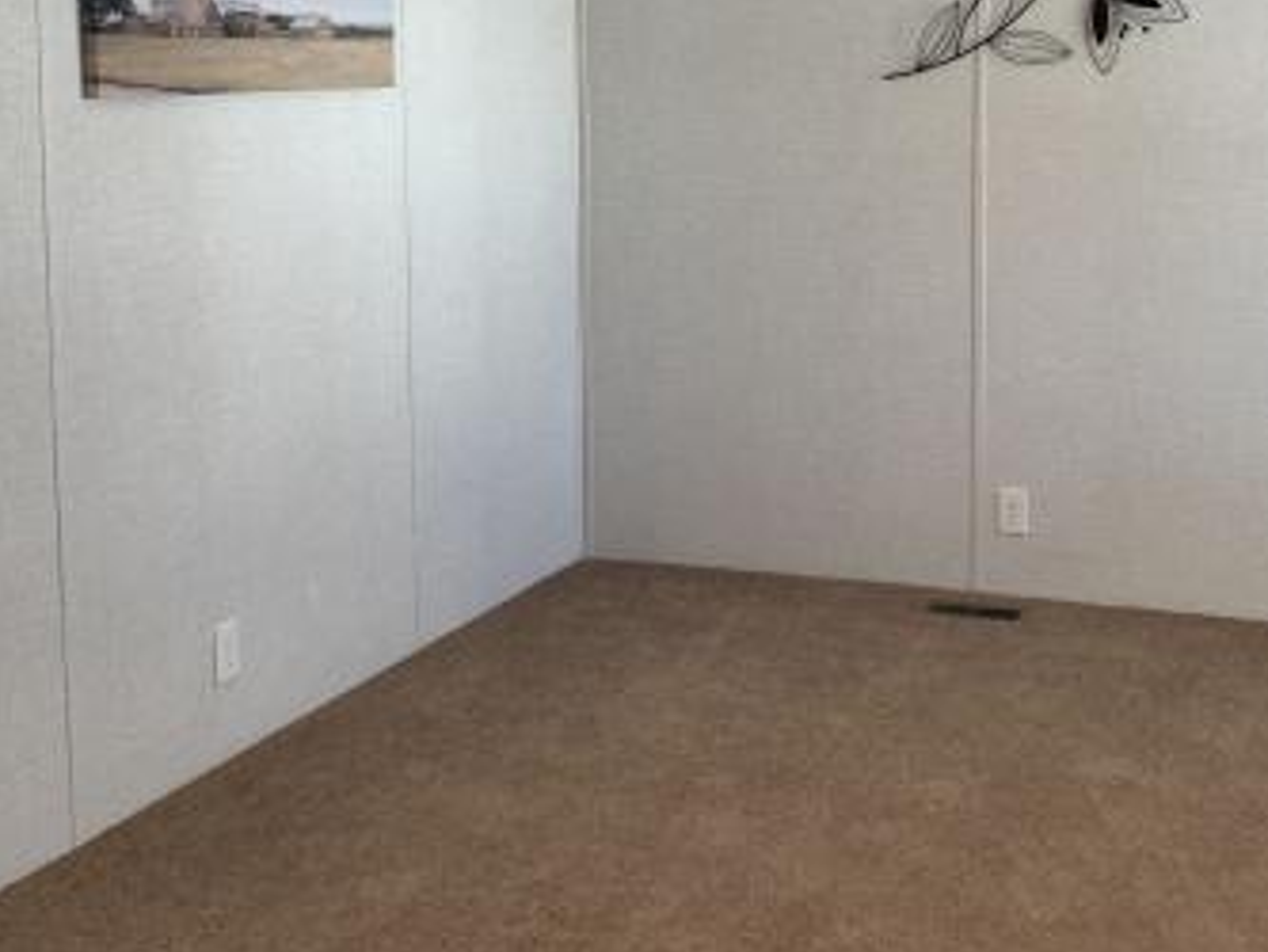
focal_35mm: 50
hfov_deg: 37.8
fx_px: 1832
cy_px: 297
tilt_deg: -5.9
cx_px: 838
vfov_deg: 28.9
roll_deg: -0.2
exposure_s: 1/60
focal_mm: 4.25
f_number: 1.8
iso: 50
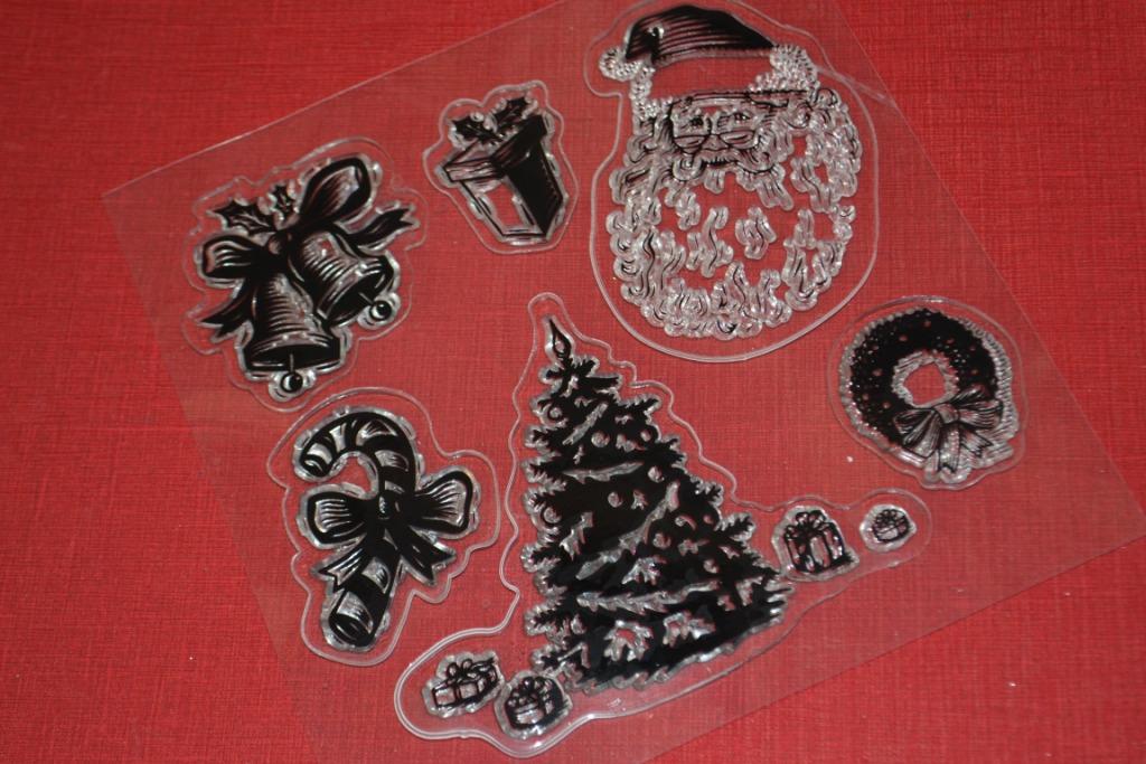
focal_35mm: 68
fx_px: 2149
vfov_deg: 20.2
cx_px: 573
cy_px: 382
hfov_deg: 29.9
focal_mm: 45
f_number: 5.3
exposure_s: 1/60
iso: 1000
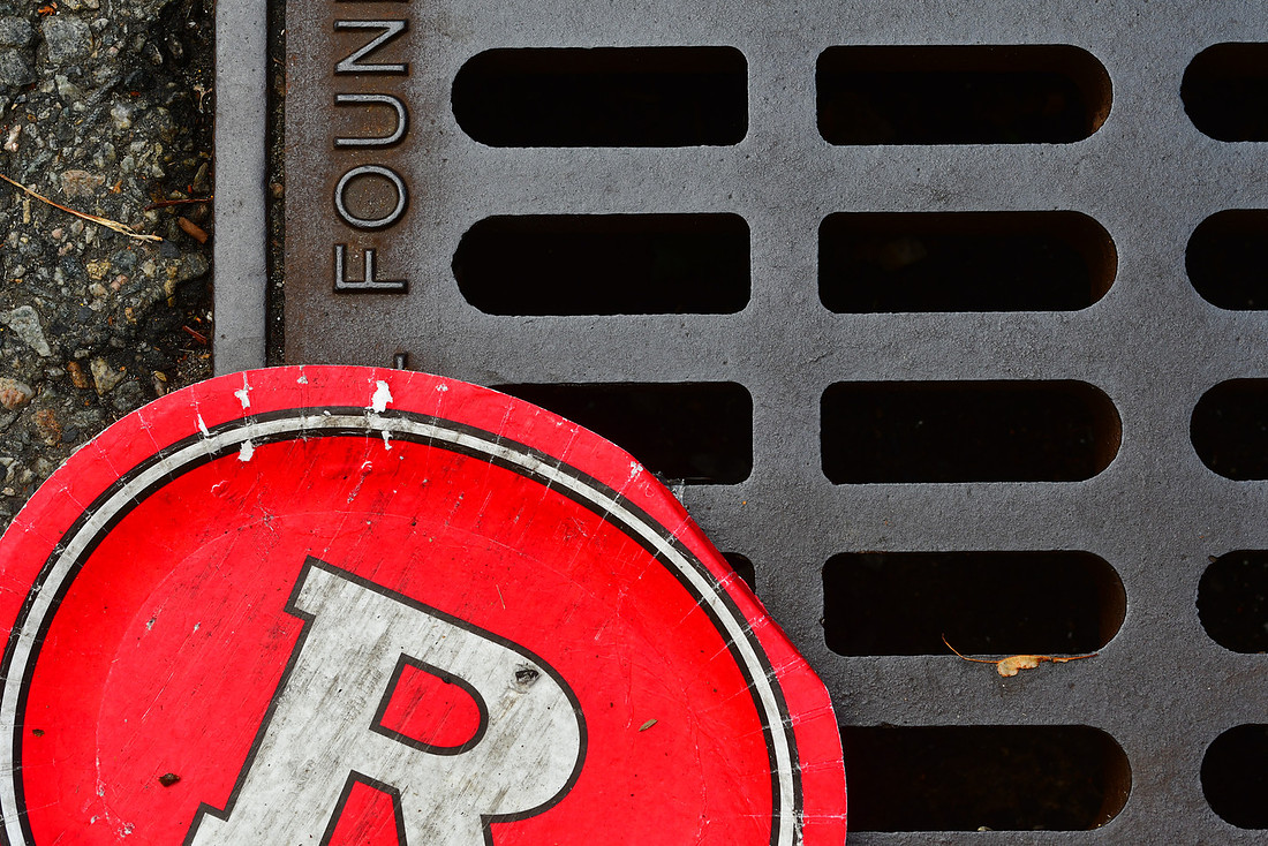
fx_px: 2889
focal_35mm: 82
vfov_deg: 16.7
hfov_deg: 24.8
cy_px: 423
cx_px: 634
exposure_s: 1/250
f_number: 11
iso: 200
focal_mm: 55
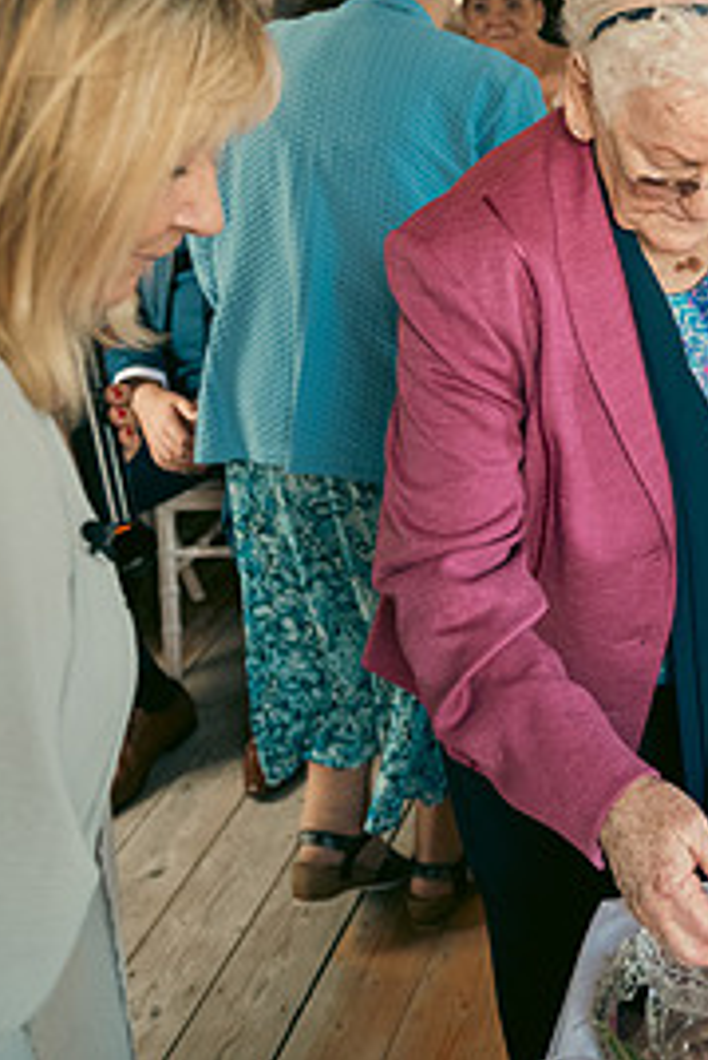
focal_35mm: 52
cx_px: 957
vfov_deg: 37.5
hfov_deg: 22.8
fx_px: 1532
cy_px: 299
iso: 640
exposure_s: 1/160
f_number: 3.5
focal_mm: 24
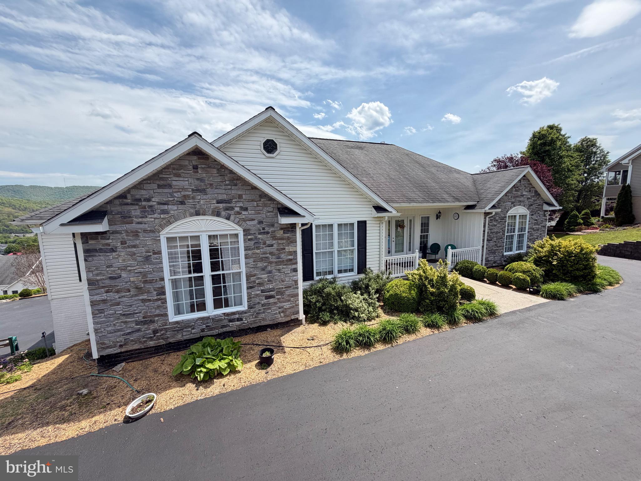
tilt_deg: -7.9
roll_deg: +1.1
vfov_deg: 85.7
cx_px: 320
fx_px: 259
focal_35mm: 14
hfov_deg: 102.1
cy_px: 240
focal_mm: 2.22
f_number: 2.2
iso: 40
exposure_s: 1/679
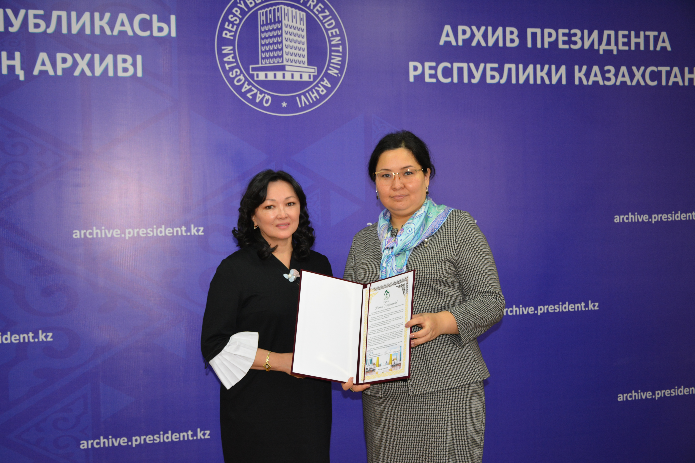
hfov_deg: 47.9
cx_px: 348
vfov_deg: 33.0
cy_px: 232
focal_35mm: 40
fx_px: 782
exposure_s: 1/60
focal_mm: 27
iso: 560
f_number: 4
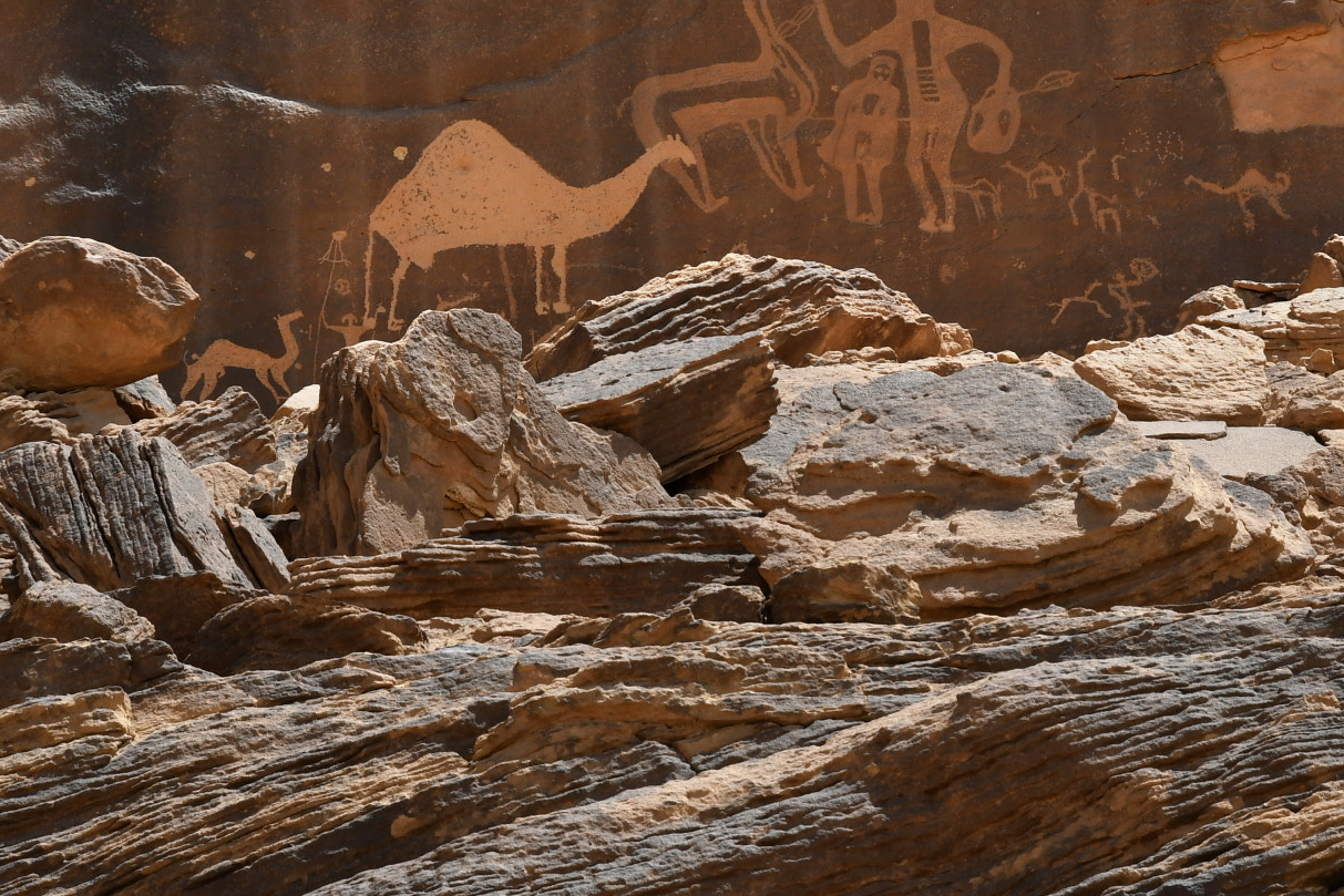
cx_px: 724
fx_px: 6758
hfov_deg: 11.4
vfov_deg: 7.6
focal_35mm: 181
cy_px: 237
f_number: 9.5
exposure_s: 1/350
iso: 280
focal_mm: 80
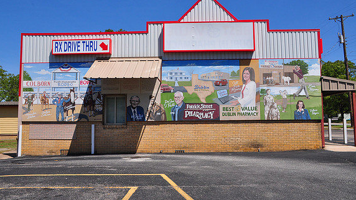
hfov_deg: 56.6
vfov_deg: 33.7
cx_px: 177
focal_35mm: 35
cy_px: 89
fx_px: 330
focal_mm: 22
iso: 200
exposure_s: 1/160
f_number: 16
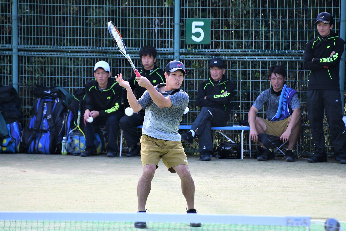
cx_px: 173
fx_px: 3460
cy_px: 116
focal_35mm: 360
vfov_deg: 3.8
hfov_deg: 5.7
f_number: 6.3
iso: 640
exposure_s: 1/1000
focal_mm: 240
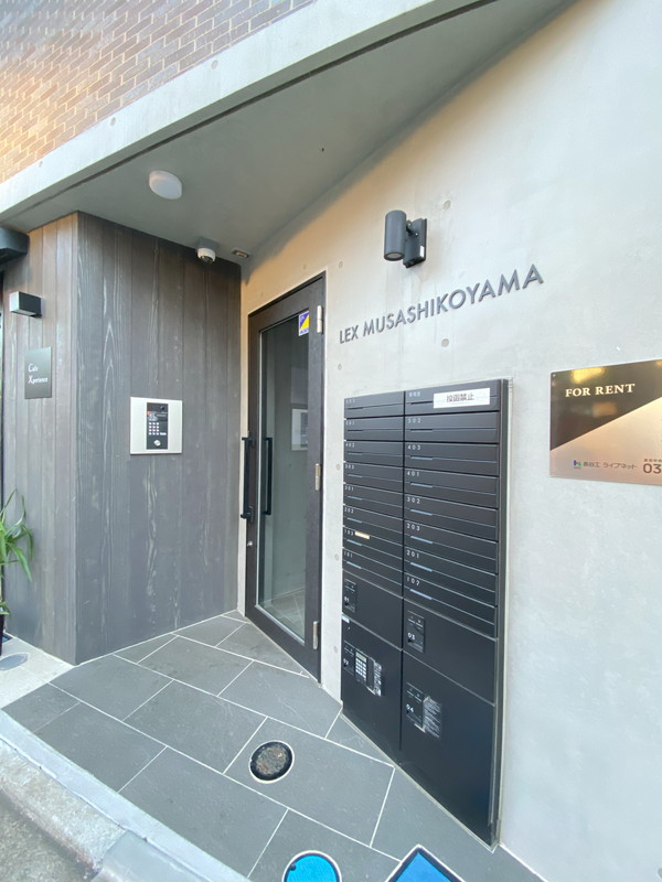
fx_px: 331
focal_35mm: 13
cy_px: 441
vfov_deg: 106.2
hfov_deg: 89.9
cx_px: 331
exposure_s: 1/98
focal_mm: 1.54
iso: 250
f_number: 2.4
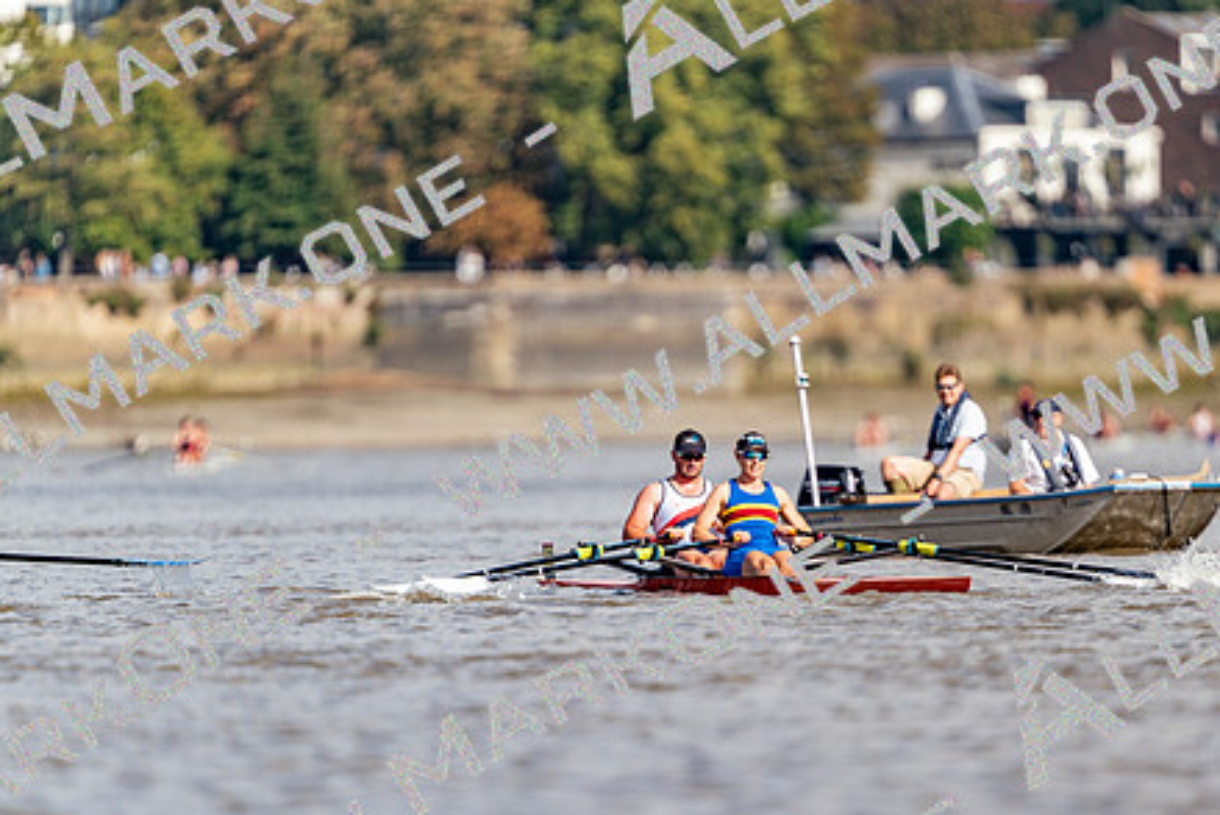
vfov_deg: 1.7
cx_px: 775
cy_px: 527
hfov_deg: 2.6
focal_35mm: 789
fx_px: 26746
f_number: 4
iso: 100
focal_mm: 597.3
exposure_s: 1/2000
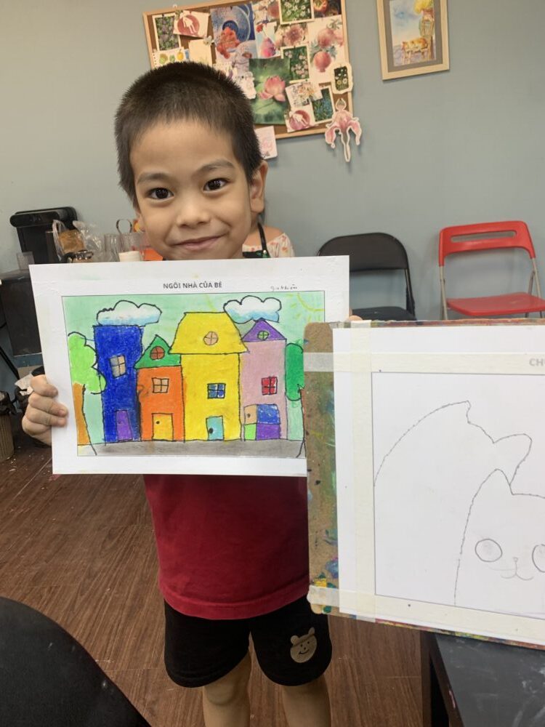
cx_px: 272
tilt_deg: -13.8
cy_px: 364
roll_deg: +6.9
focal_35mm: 26
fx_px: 546
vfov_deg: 67.3
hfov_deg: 53.1
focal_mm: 4.25
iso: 50
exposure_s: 1/121
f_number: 1.8
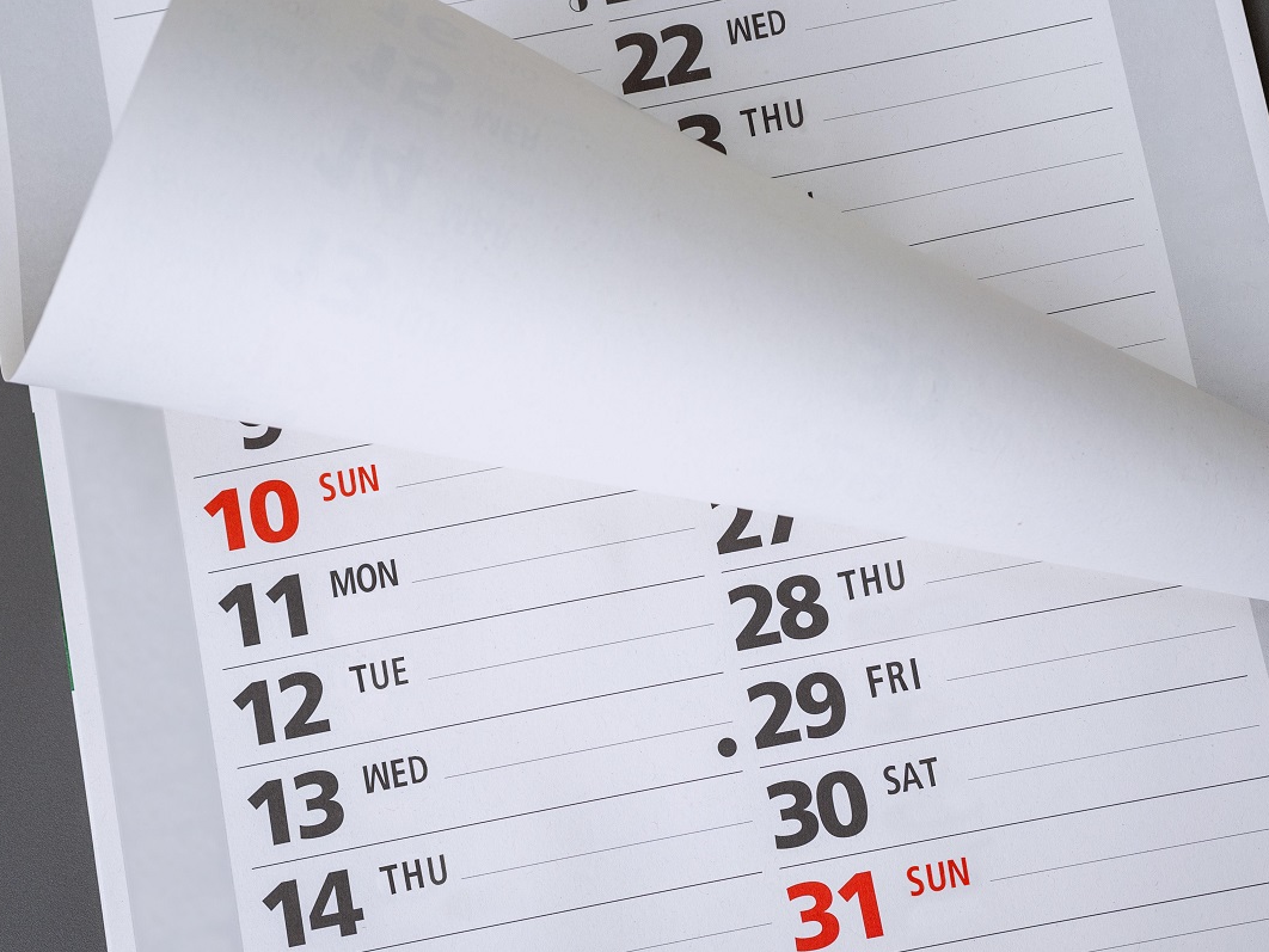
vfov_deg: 37.7
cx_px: 613
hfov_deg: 49.0
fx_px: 1393
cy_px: 476
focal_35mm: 38
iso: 400
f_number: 5.6
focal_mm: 35
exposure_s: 1/80
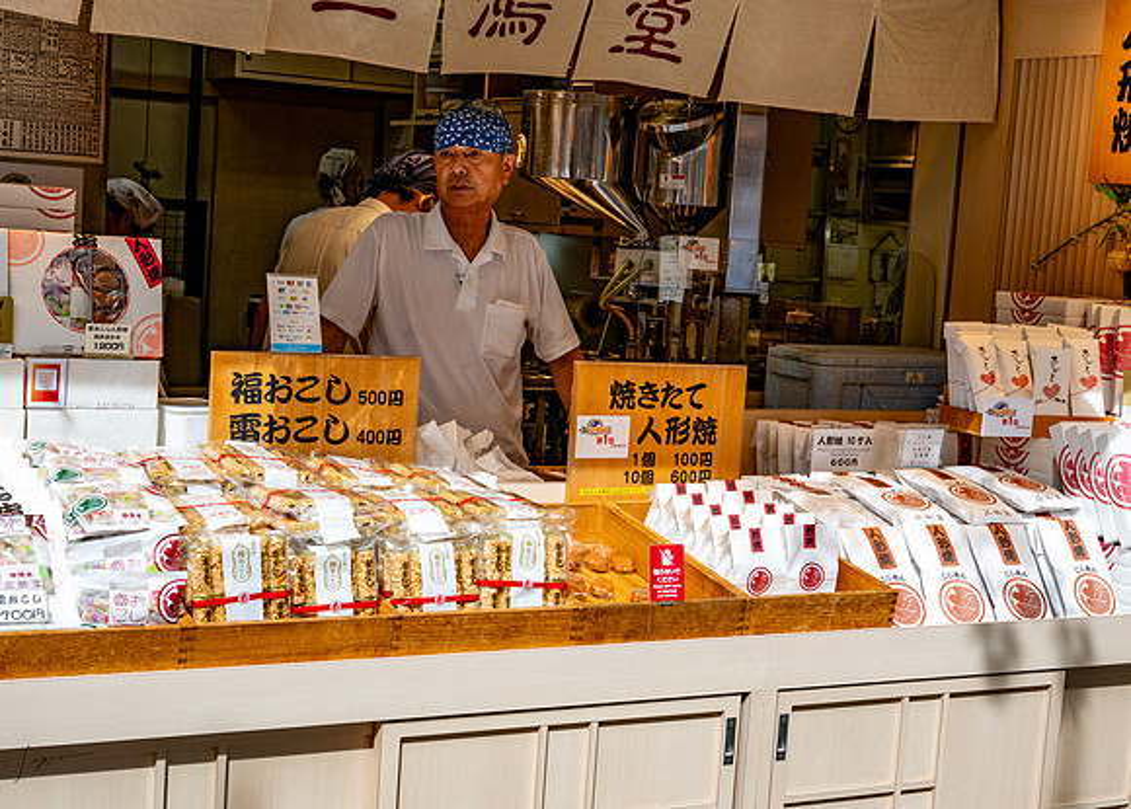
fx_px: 1757
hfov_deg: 35.7
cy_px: 403
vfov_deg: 25.9
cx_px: 563
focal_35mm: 55
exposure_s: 1/320
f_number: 8
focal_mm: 48
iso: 320
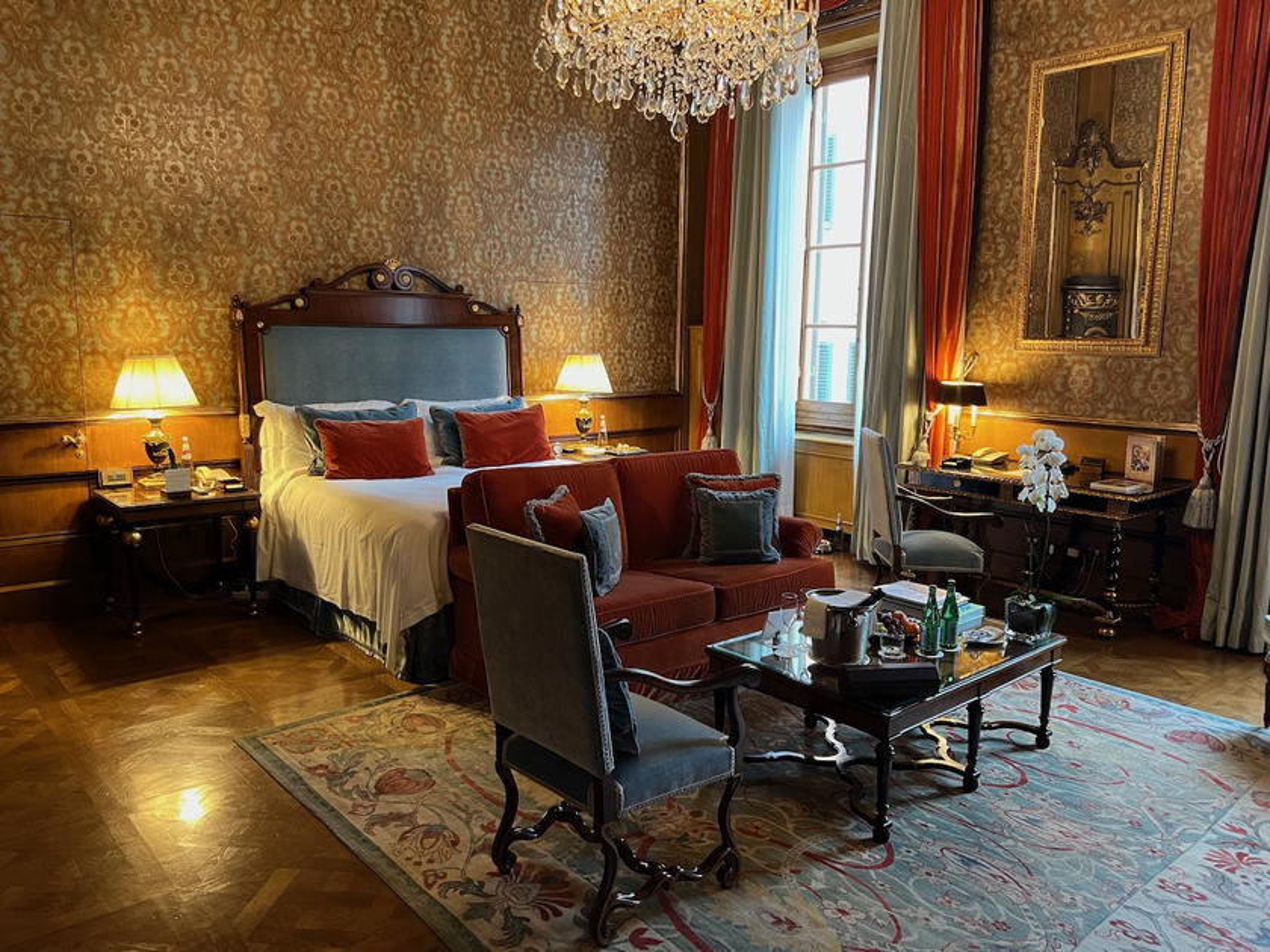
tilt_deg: -8.5
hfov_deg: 67.3
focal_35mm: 26
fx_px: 954
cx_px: 635
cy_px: 476
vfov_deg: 53.1
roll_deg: -1.3
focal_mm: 5.7
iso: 320
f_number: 1.5
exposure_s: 1/50
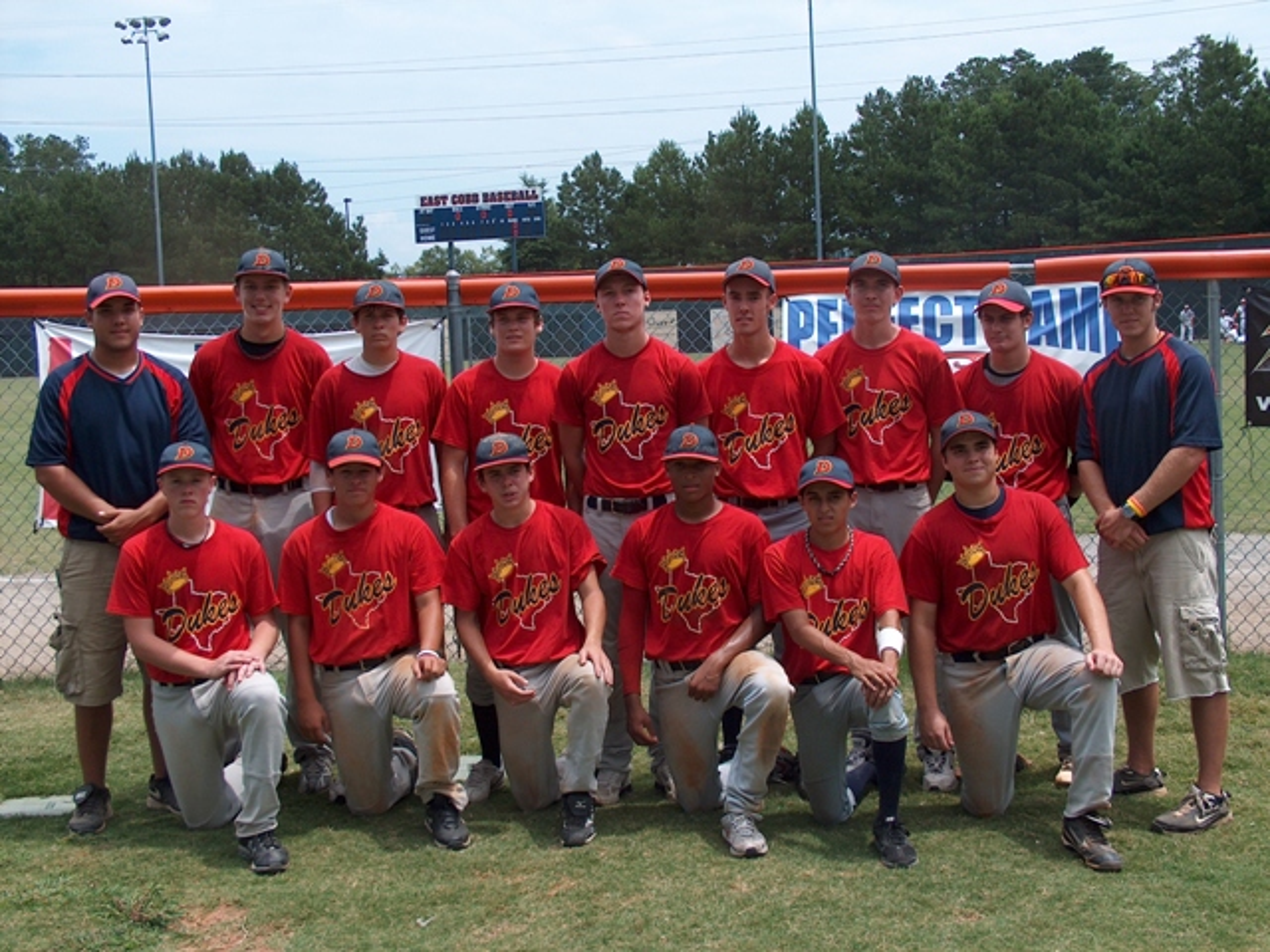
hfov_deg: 36.8
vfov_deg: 28.0
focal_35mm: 52
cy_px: 476
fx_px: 1908
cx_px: 635
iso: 100
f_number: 4.8
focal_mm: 10.64
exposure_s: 1/625
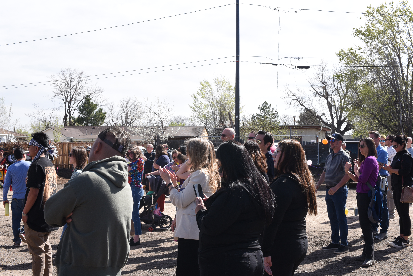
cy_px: 138
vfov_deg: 27.0
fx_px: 574
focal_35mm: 50
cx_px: 206
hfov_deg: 39.6
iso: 640
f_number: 14
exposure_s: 1/320
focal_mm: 50
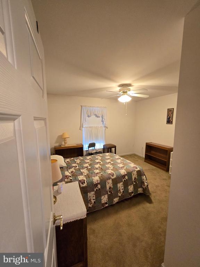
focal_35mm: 13
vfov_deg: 106.2
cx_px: 100
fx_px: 100
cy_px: 134
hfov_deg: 89.9
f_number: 2.2
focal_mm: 2.2
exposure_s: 1/60
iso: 250
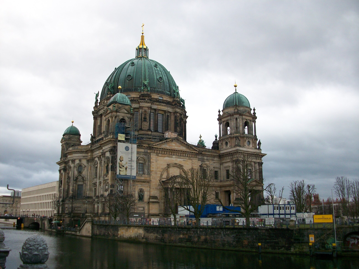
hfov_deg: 54.0
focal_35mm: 34
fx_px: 353
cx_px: 180
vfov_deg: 41.8
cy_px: 134
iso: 80
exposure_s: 1/96.1
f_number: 2.8
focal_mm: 5.7
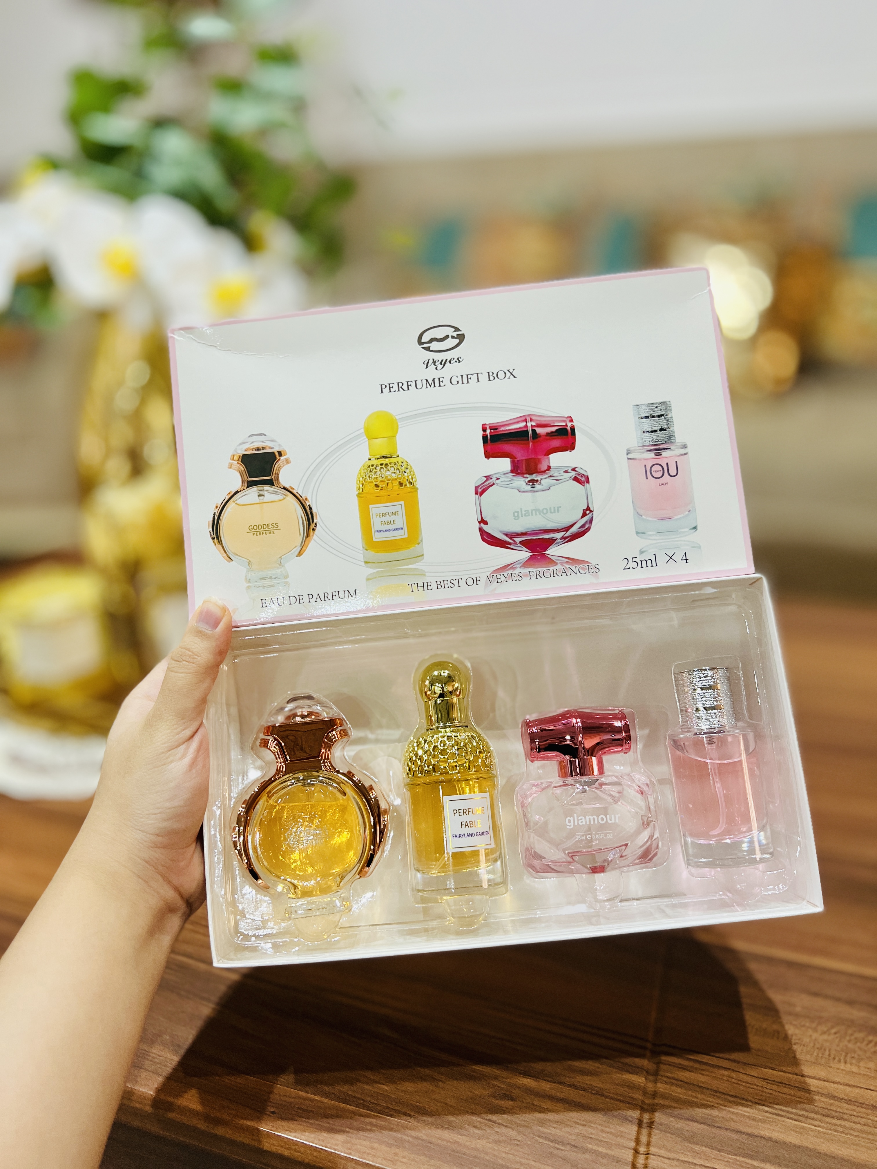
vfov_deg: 67.3
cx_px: 438
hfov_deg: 53.1
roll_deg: +2.1
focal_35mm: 26
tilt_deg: -21.6
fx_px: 878
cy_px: 584
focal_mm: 5.7
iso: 160
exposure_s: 1/50
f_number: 1.5
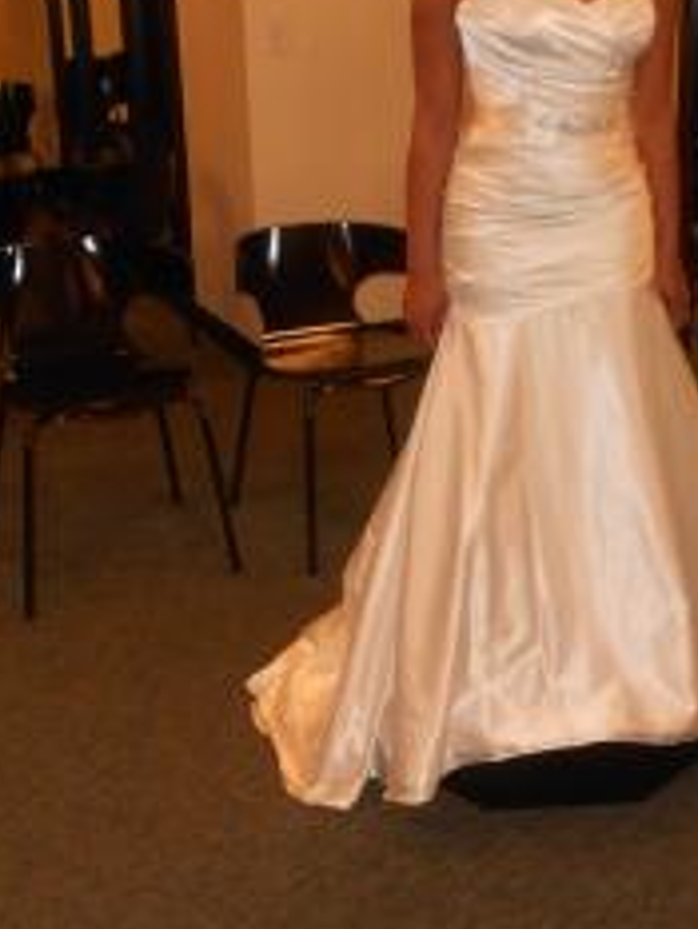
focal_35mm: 50
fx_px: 1343
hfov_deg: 28.4
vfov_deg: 37.8
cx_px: 574
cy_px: 323
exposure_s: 1/25
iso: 200
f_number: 3.2
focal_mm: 4.6
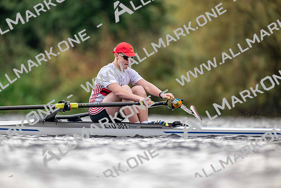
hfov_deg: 3.4
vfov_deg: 2.3
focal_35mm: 600
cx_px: 140
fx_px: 4684
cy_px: 94
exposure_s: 1/2500
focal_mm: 600
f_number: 4
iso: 2500
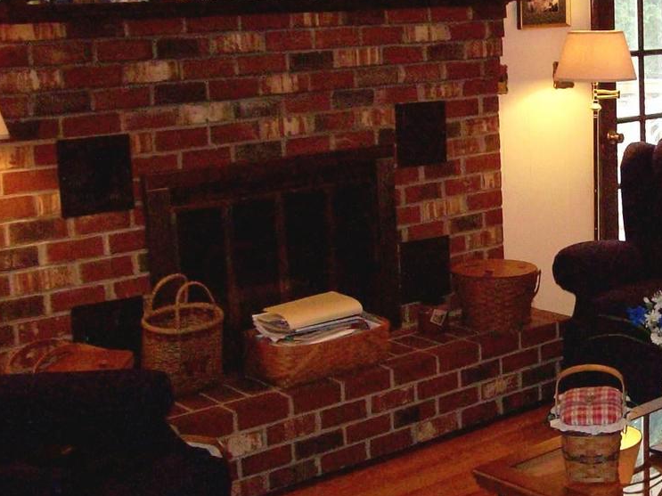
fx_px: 1186
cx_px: 552
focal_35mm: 62
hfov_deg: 30.3
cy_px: 188
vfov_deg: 23.6
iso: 140
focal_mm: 6
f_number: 2.7
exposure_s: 1/64
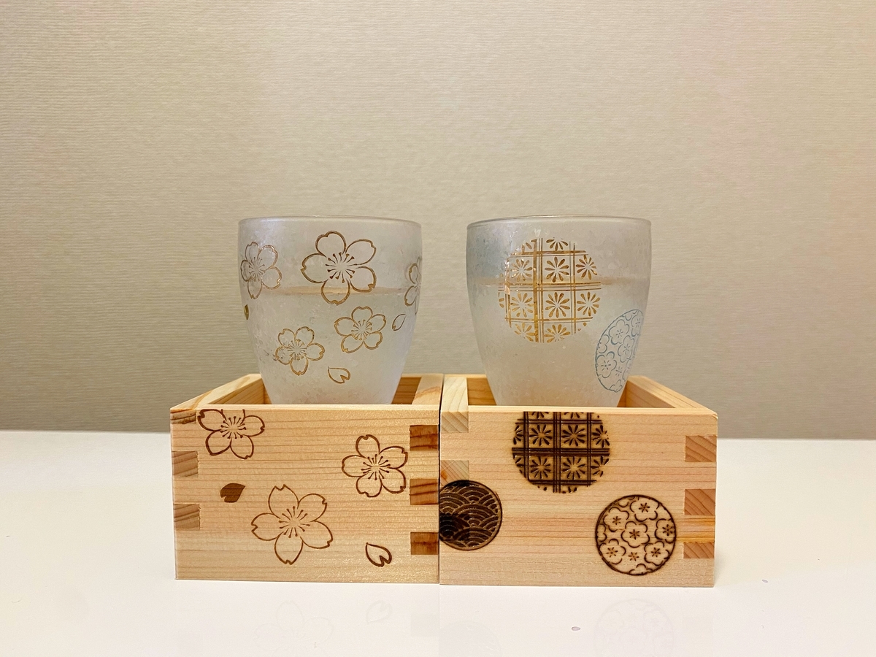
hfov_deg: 67.3
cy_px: 328
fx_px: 658
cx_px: 438
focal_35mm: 26
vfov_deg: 53.1
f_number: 1.8
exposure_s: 1/50
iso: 64
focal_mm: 4.25
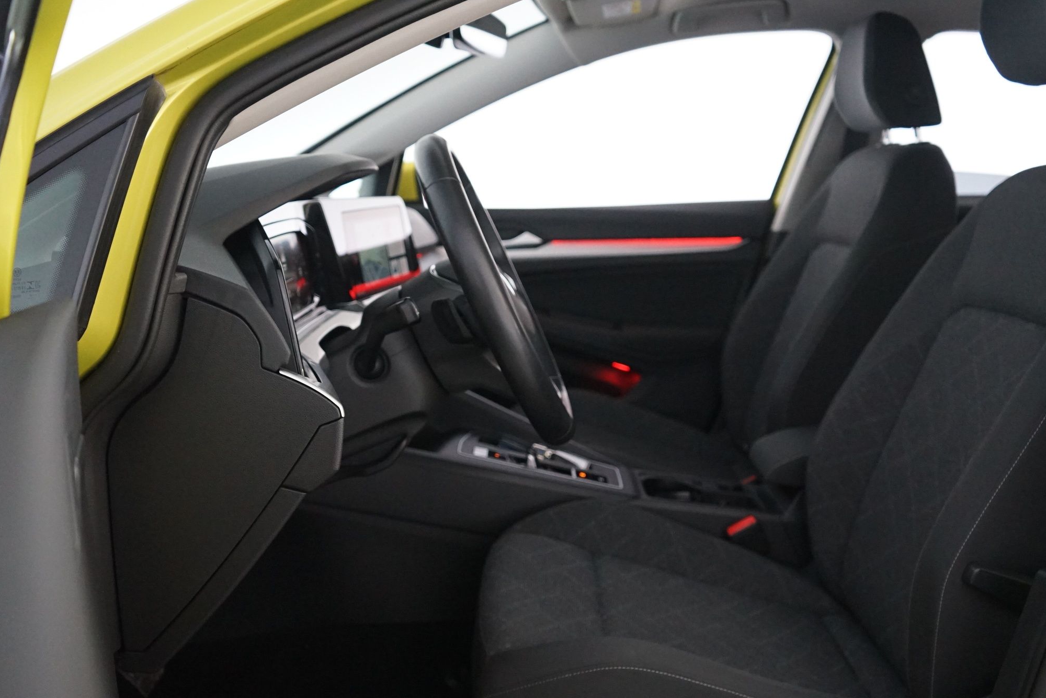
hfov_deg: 39.6
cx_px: 552
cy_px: 435
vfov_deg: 26.9
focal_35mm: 50
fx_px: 1453
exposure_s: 1/15
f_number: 4
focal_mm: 40
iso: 4000
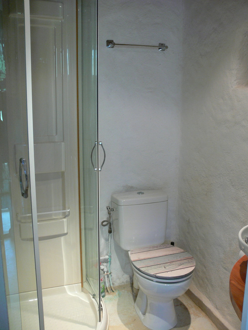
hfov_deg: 40.7
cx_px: 124
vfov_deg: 52.6
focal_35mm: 35
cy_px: 165
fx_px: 334
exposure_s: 1/30
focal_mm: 7.4
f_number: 2.8
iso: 160
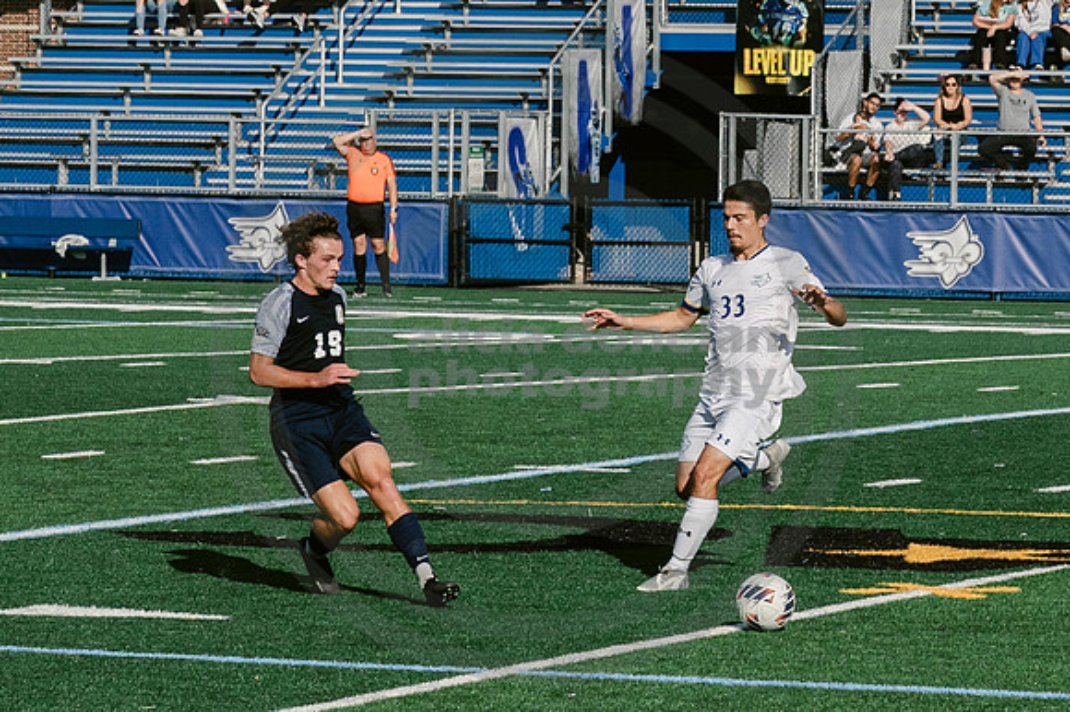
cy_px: 336
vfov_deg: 5.5
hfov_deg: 8.2
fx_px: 7435
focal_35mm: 250
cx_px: 745
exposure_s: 1/5000
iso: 640
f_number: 5.6
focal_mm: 70
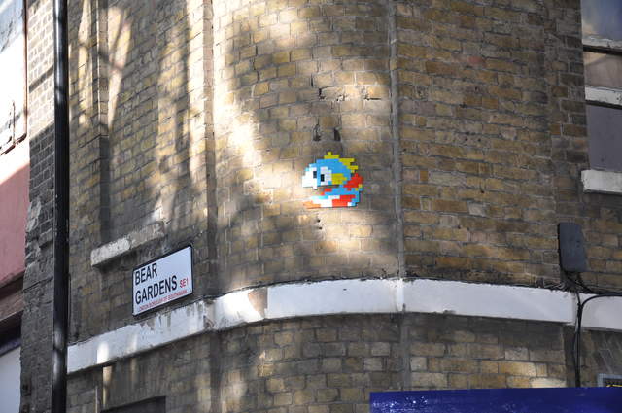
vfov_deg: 15.7
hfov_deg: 23.4
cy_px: 206
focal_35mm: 87
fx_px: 1501
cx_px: 311
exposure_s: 1/200
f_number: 5
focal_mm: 58
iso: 320
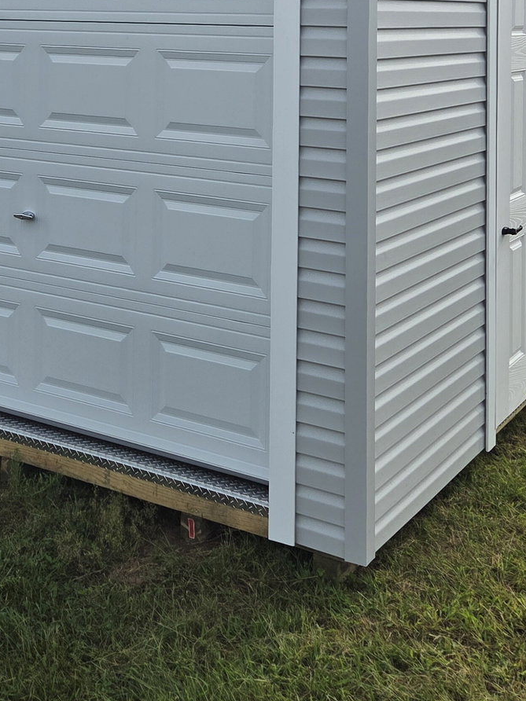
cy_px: 24
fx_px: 1114
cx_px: 208
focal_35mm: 55
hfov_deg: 26.5
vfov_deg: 32.5
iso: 80
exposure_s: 1/5862
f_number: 1.8
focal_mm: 5.4
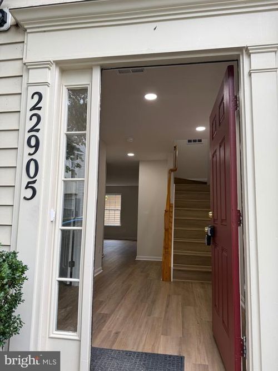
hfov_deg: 56.8
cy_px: 186
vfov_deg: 71.6
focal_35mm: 24
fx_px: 257
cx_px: 139
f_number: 1.78
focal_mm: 6.76
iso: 50
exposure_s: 1/121
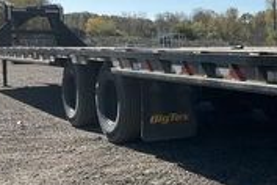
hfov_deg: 28.2
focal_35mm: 68
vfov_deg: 20.0
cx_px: 264
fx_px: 523
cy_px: 83
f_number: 1.8
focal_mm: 3
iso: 25
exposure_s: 1/2058
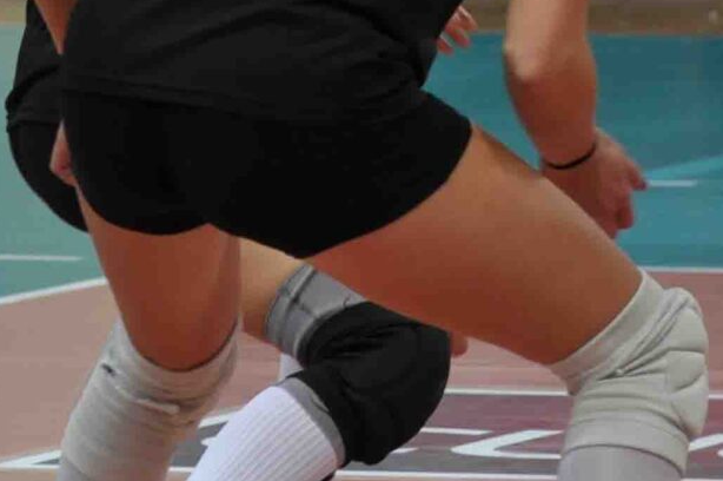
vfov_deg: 2.2
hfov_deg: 3.4
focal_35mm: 613
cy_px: -308
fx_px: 12298
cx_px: 276
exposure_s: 1/250
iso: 800
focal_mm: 98
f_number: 4.5
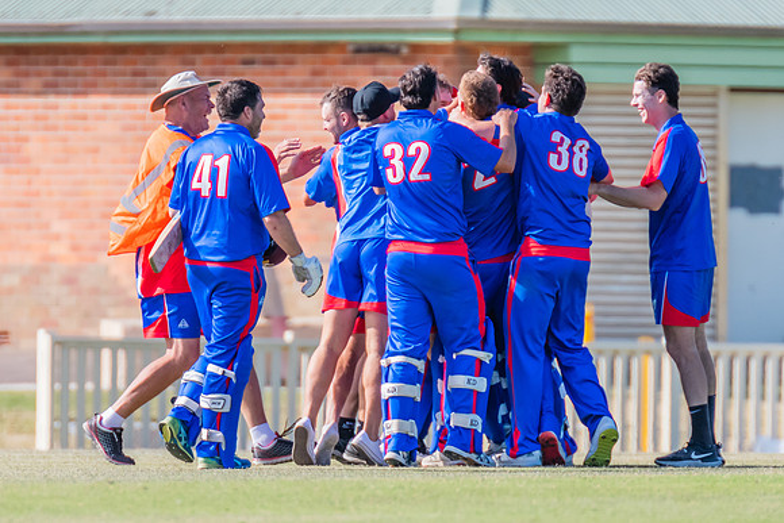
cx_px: 376
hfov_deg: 1.8
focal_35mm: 1164
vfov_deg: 1.2
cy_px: 275
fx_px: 25356
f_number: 6.3
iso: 640
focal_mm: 600
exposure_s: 1/2000
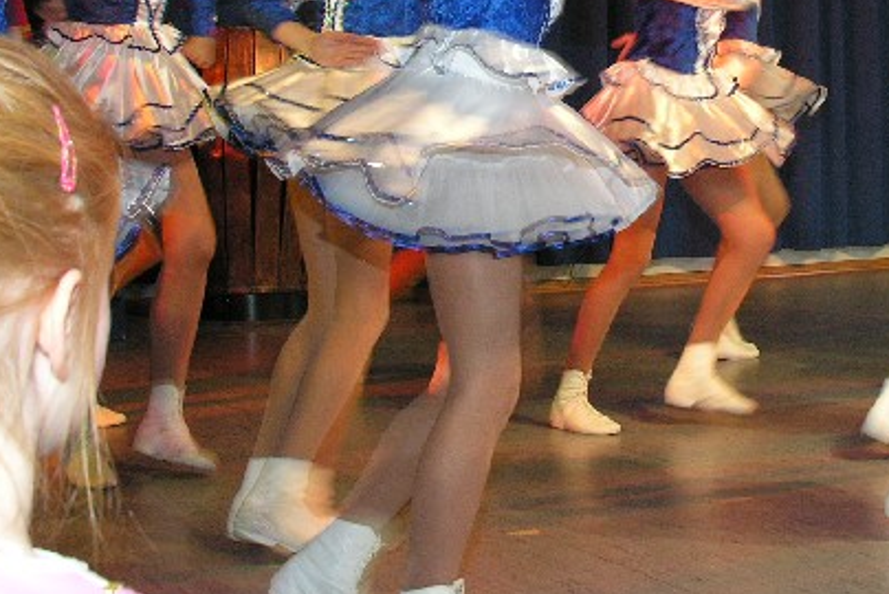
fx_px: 1779
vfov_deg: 18.7
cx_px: 673
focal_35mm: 72
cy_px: 68
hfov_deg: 27.6
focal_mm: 8.9
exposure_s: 1/30
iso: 200
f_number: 4
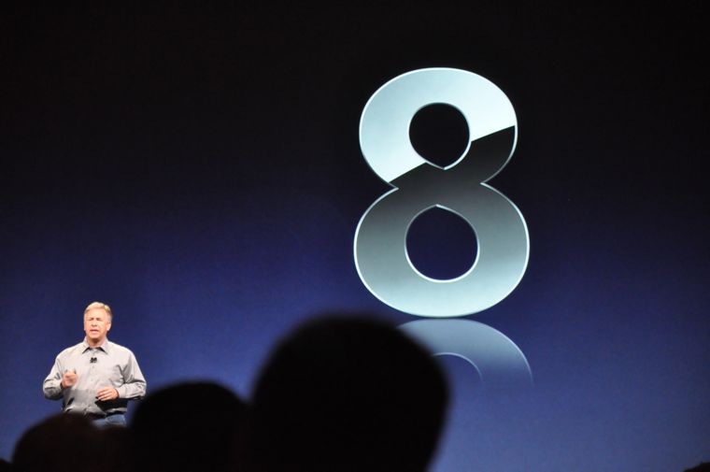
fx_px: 3103
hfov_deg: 13.1
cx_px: 355
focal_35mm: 158
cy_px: 236
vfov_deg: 8.7
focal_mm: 105
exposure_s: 1/30
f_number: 5.6
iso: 2200
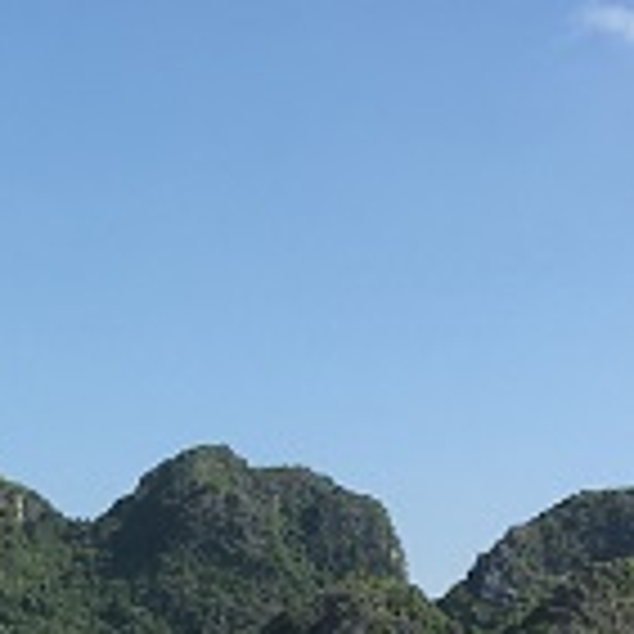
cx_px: -319
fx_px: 2632
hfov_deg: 13.0
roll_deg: -0.3
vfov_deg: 13.3
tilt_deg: +4.0
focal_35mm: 127
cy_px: 821
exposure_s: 1/1183
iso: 25
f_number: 2.2
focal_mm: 4.15
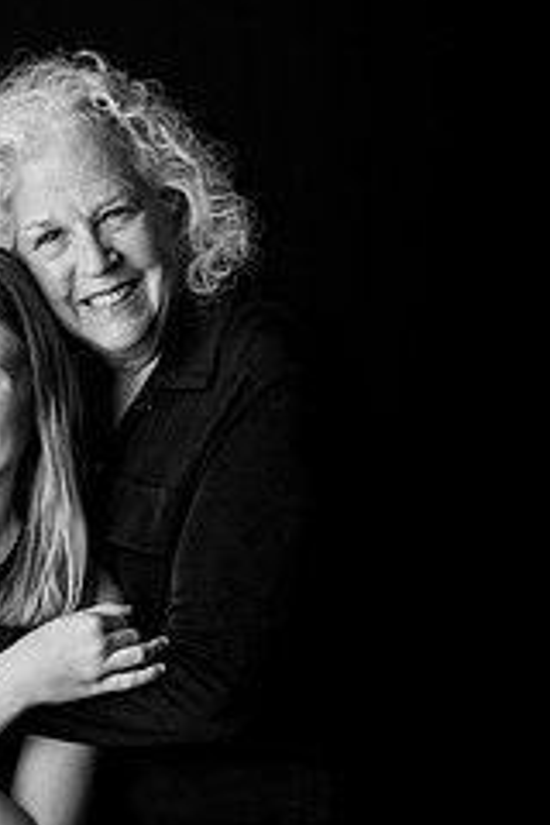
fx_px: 2360
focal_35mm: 103
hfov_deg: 13.2
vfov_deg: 19.8
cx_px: 88
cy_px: 471
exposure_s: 1/640
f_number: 3.5
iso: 2000
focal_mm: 55
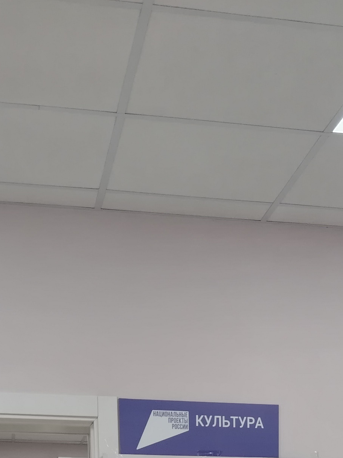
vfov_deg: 20.3
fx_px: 1044
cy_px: 735
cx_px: 252
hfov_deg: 18.6
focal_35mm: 79
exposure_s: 1/50
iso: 169
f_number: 1.75
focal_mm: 5.25
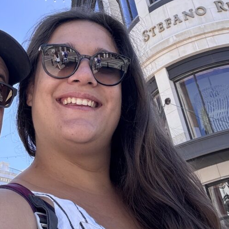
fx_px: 412
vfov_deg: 30.4
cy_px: 47
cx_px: 73
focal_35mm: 55
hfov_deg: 30.8
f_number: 1.9
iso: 25
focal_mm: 2.69
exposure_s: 1/282
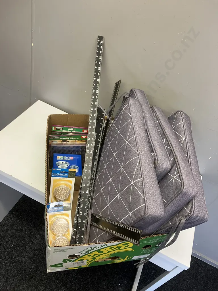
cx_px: 109
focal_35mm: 28
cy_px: 146
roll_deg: -20.1
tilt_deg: -42.5
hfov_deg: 49.7
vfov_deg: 63.4
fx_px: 235
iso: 80
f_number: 1.8
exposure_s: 1/50
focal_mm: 3.99
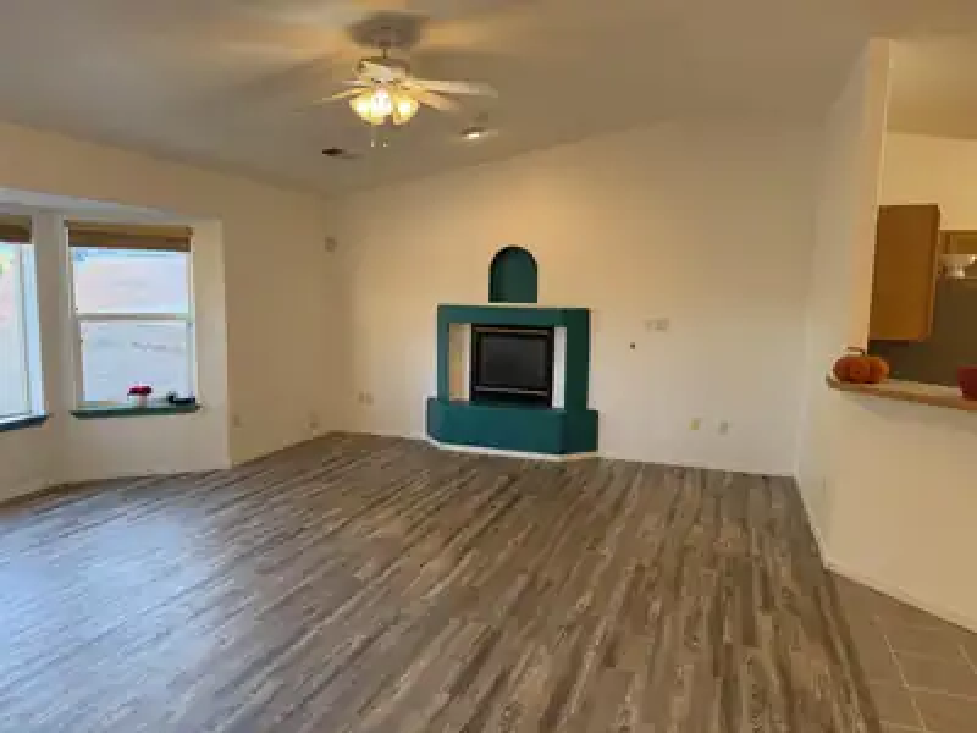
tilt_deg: -6.5
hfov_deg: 71.6
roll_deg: -1.0
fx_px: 677
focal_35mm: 24
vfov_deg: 56.8
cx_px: 488
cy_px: 366
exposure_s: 1/120
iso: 250
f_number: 1.78
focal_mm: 6.76
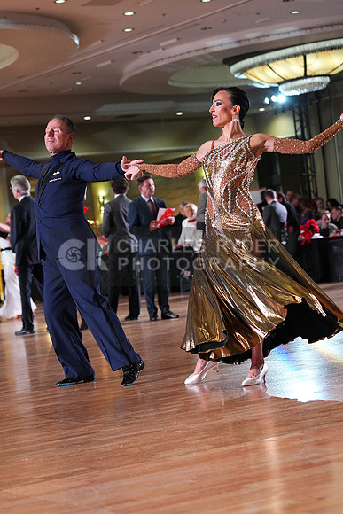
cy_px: 257
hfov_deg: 14.3
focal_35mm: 96
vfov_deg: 21.2
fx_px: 1371
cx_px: 172
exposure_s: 1/400
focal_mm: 96
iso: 6400
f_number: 5
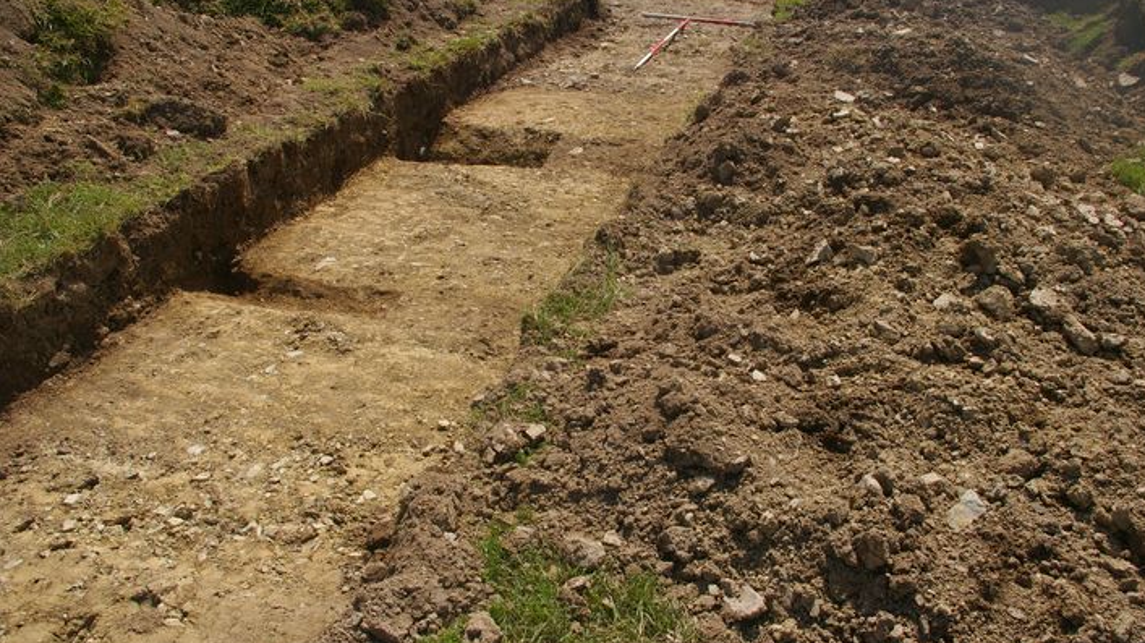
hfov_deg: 64.3
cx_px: 580
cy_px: 287
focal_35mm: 30
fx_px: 910
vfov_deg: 38.9
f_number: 11
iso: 200
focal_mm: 18
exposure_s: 1/250
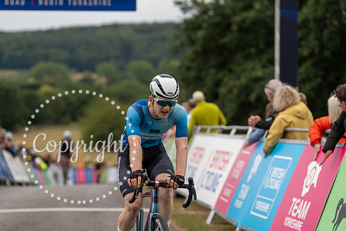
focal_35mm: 144
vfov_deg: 9.5
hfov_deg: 14.2
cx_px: 173
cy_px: 116
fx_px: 1384
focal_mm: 144
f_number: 3.5
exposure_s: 1/1000
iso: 640
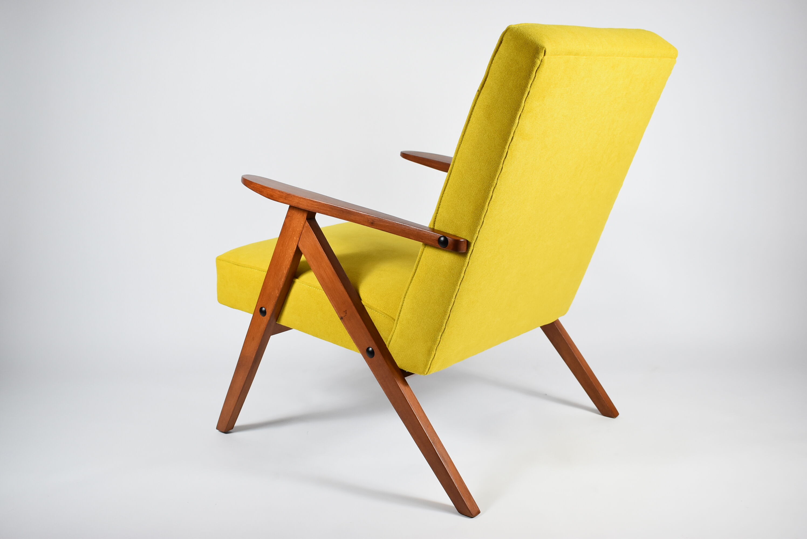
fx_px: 875
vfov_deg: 34.3
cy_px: 270
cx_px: 404
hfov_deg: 49.5
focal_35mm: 39
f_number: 5
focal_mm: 26
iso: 800
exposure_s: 1/125
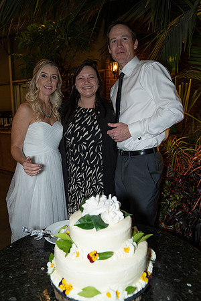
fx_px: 234
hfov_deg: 46.4
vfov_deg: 65.5
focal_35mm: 28
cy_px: 150
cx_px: 100
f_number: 3.5
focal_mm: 28
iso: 1600
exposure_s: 1/125
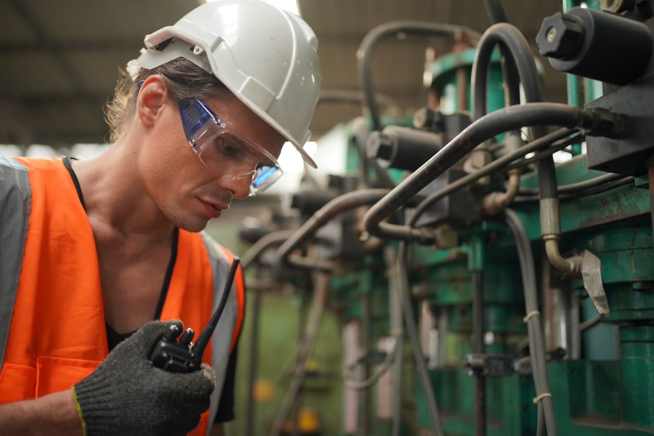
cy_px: 218
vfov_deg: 37.9
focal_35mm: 35
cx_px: 327
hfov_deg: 54.4
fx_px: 636
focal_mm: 35
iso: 1000
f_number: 1.4
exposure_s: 1/160
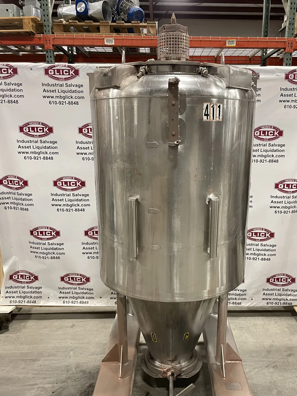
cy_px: 233
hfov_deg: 45.3
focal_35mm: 31
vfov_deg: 58.0
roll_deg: -0.1
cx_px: 172
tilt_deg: -15.0
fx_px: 355
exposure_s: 1/60
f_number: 1.6
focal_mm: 4.2
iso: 500
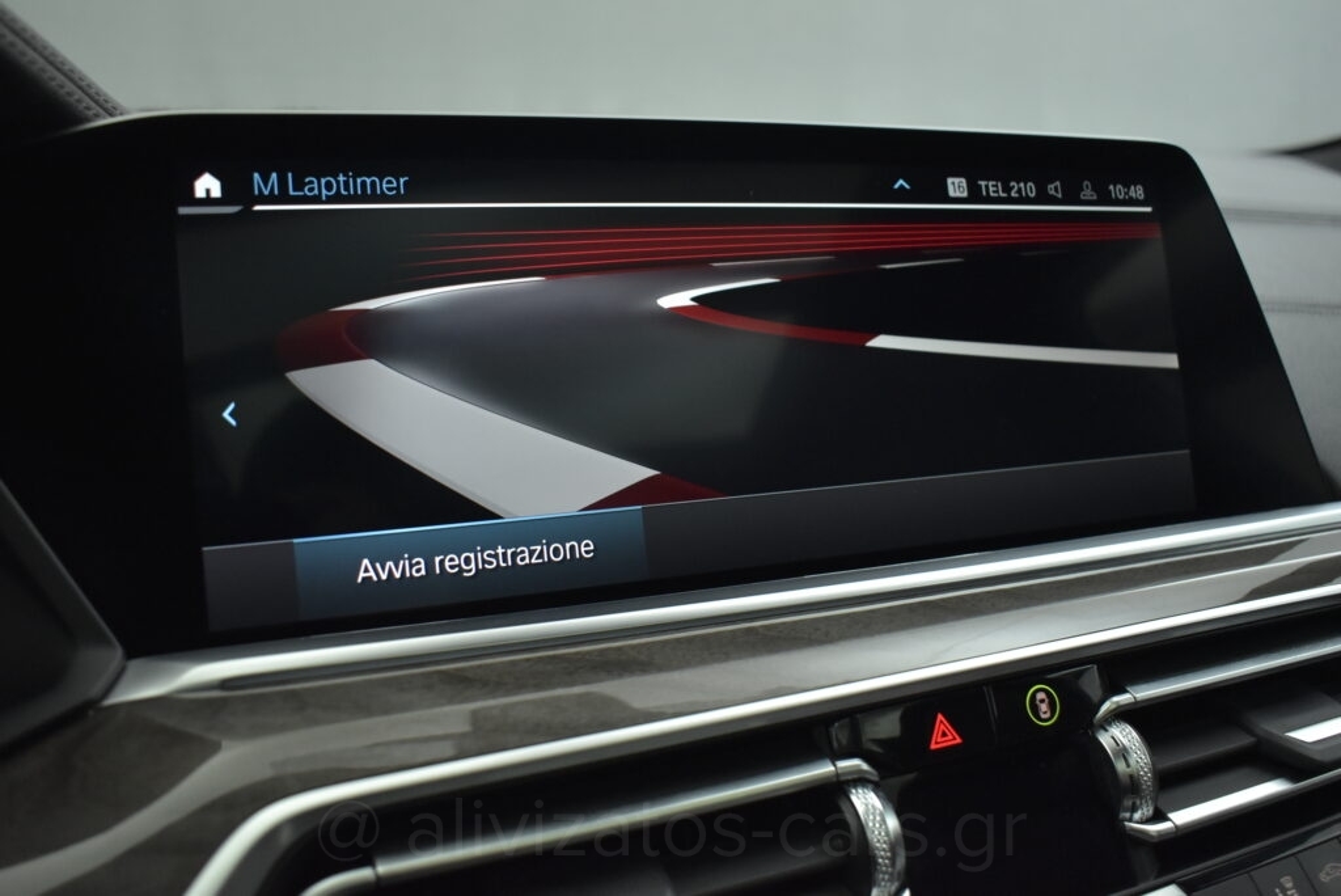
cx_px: 670
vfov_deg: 41.8
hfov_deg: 59.5
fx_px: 1174
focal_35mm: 32
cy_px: 448
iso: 1600
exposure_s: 1/100
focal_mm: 21
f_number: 3.8
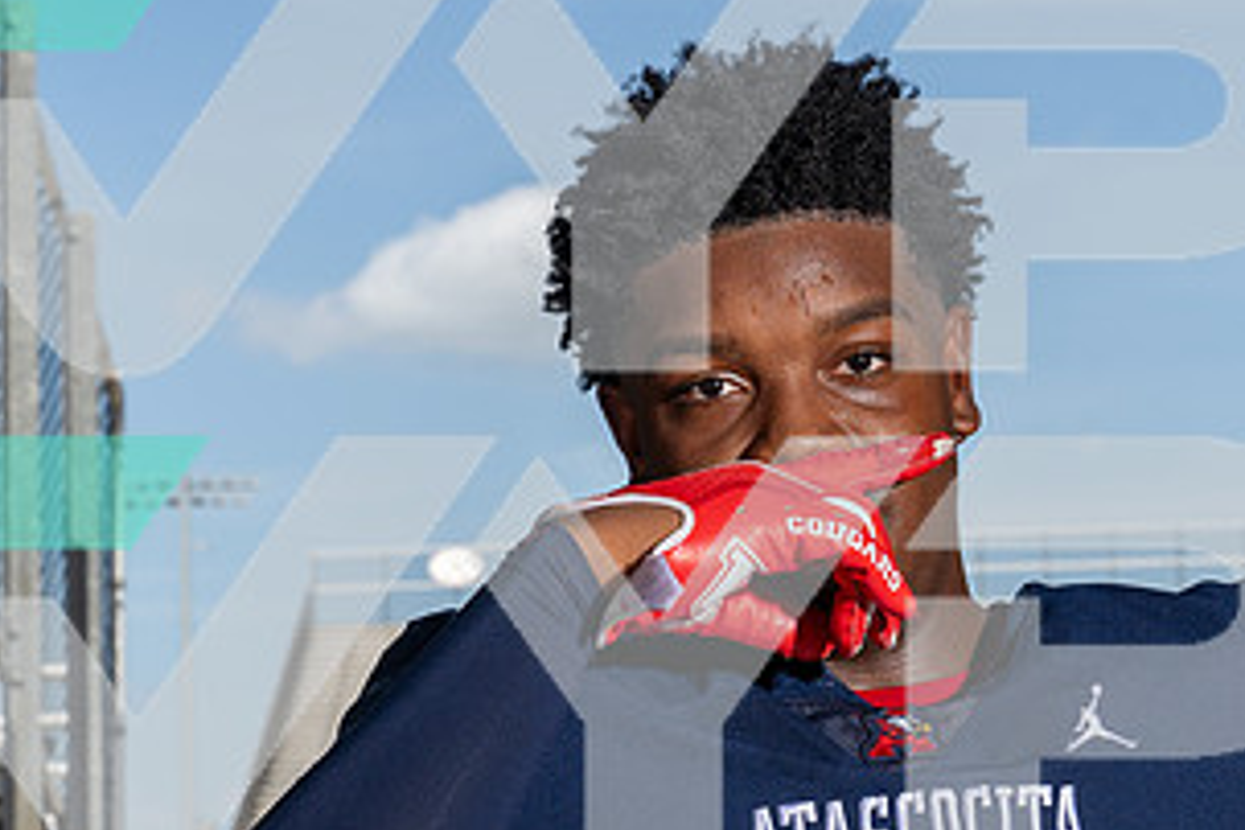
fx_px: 4495
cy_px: 655
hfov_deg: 15.7
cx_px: 826
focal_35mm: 130
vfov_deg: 10.5
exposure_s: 1/250
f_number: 10
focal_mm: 68
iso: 160
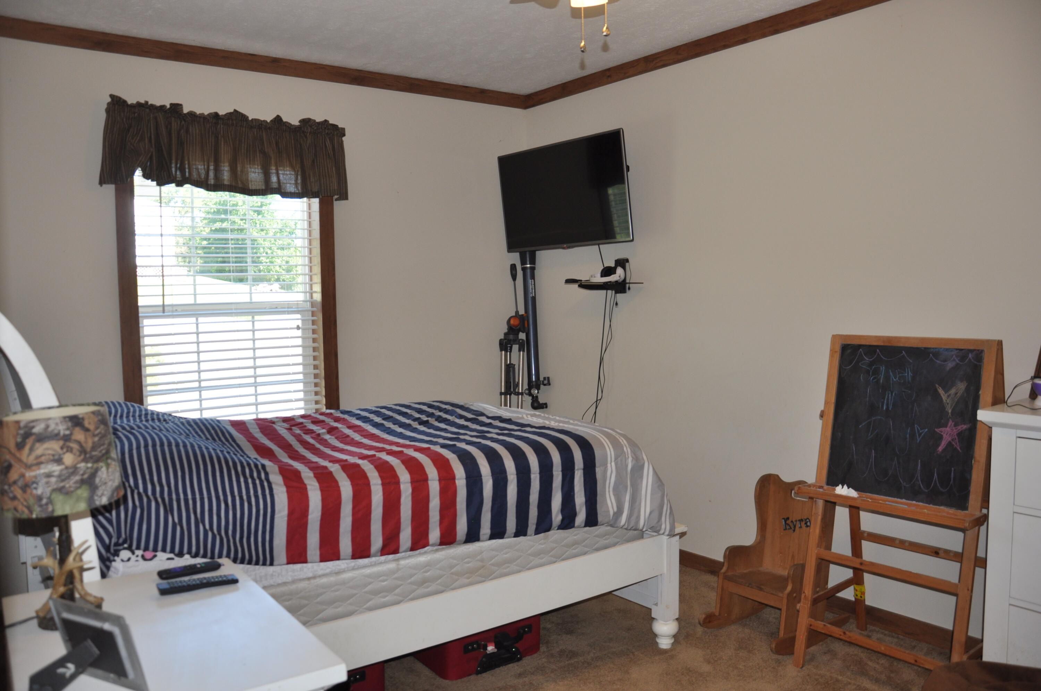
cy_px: 346
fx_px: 780
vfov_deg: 47.8
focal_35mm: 27
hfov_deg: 67.4
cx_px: 520
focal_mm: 18
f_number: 3.5
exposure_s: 1/125
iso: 320
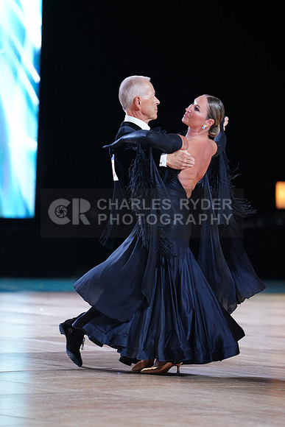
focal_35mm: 200
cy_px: 214
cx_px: 142
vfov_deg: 10.3
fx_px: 2373
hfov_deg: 6.9
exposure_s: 1/500
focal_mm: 200
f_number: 2.8
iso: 1250
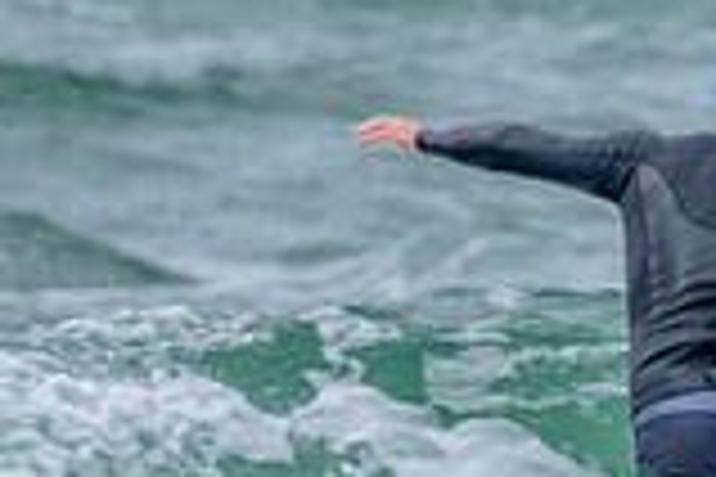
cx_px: 962
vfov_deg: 0.3
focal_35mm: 3979
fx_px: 79132
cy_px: 450
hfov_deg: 0.5
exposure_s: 1/2000
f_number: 11
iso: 1250
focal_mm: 800
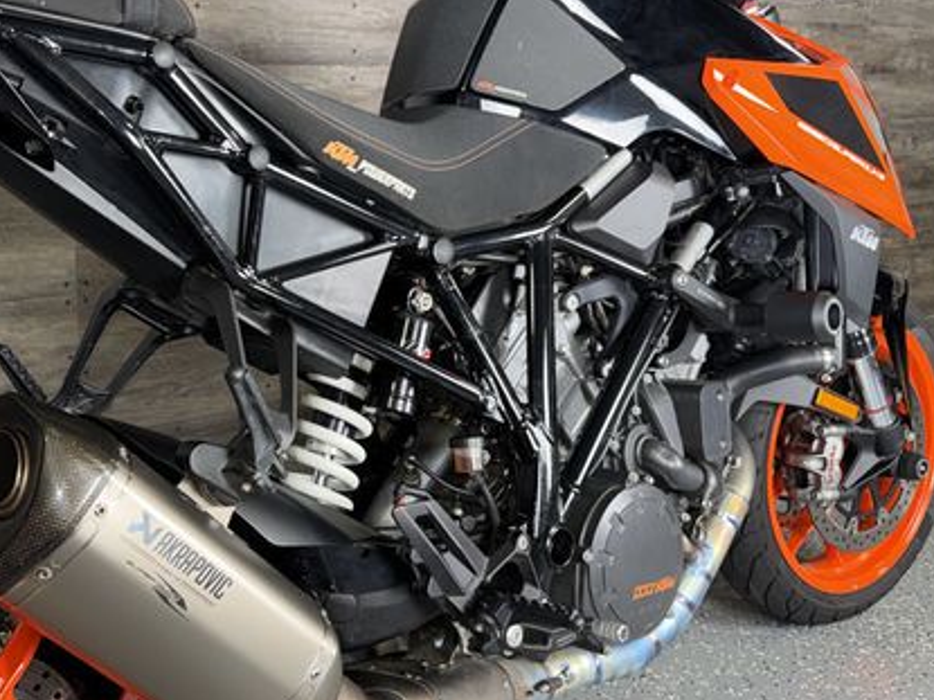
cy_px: 315
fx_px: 998
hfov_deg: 48.9
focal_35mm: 37
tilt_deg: -13.7
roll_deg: -1.3
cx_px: 281
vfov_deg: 38.6
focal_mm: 6.76
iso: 64
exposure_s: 1/19
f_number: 1.78
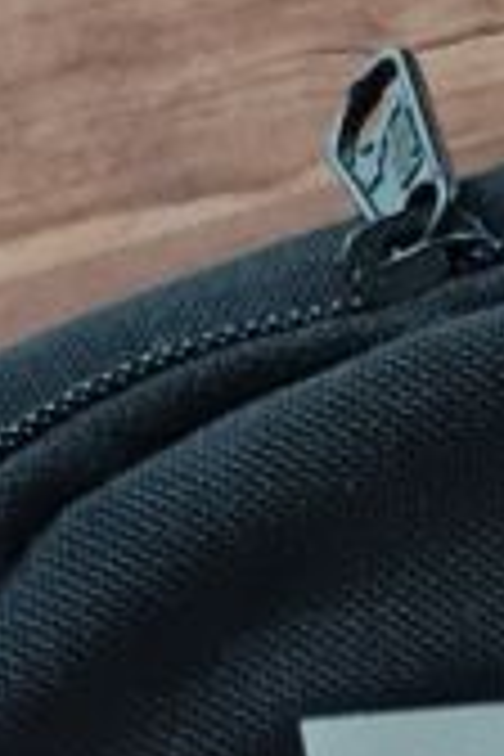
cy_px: 2653
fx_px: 4515
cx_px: 1188
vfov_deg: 7.6
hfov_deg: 6.1
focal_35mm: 215
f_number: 1.8
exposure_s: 1/100
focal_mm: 5.4
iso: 200
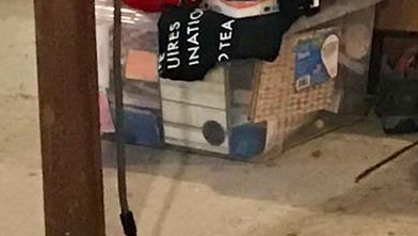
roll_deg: +1.2
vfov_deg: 5.0
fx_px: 2650
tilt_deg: -9.0
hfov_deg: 8.5
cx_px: 888
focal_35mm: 239
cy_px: -209
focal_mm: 3.99
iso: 80
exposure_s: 1/7
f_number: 1.8
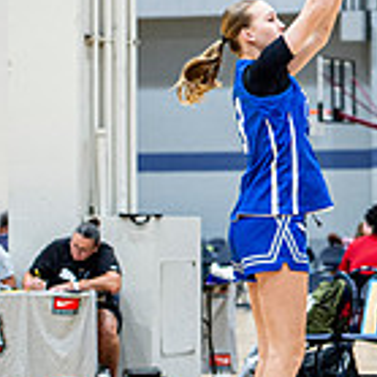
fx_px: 2883
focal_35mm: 234
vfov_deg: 7.5
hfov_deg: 7.5
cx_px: 349
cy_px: 8
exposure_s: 1/320
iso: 2500
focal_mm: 85
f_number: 2.8
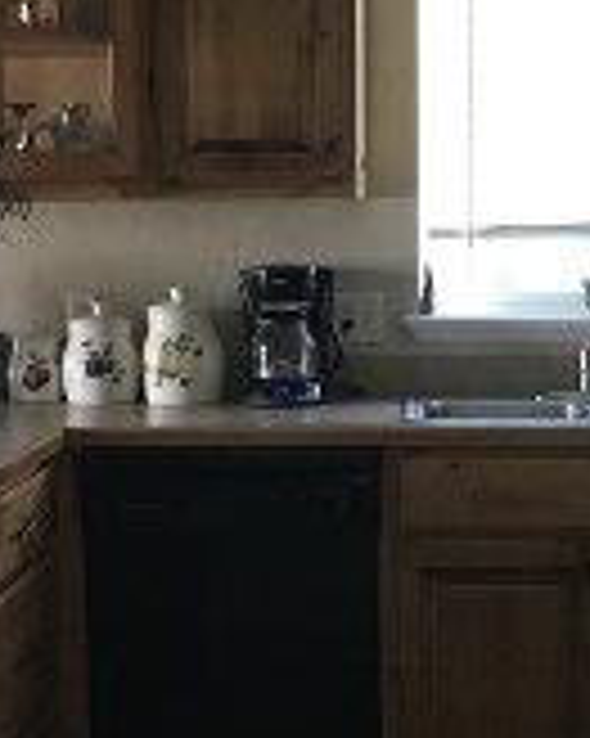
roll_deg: +0.6
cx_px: 360
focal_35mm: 83
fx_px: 1813
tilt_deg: -8.8
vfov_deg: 22.9
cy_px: 500
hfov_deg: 18.5
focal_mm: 4.15
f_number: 2.2
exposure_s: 1/30
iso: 160
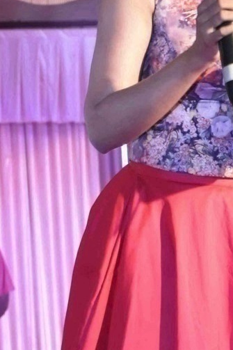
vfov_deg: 11.0
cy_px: 290
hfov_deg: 7.2
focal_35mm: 186
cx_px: 385
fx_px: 1807
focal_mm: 32
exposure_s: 1/100
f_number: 4
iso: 1600
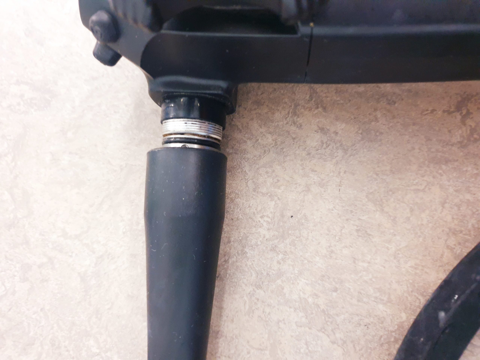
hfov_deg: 67.3
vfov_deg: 53.1
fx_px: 361
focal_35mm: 26
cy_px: 180
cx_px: 240
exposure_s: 1/20
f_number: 1.5
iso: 250
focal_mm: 4.3
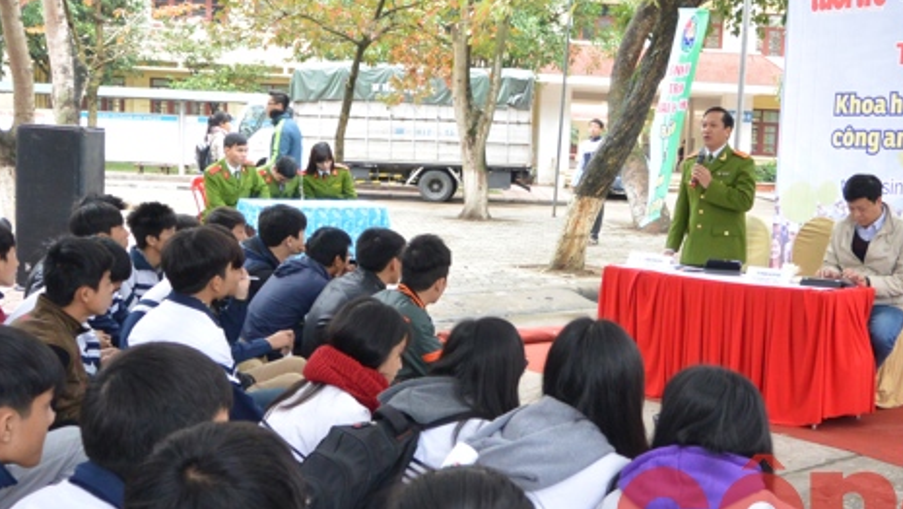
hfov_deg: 41.5
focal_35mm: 49
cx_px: 614
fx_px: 1174
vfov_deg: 24.5
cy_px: 274
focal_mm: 12.7
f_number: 3.8
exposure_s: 1/60
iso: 450
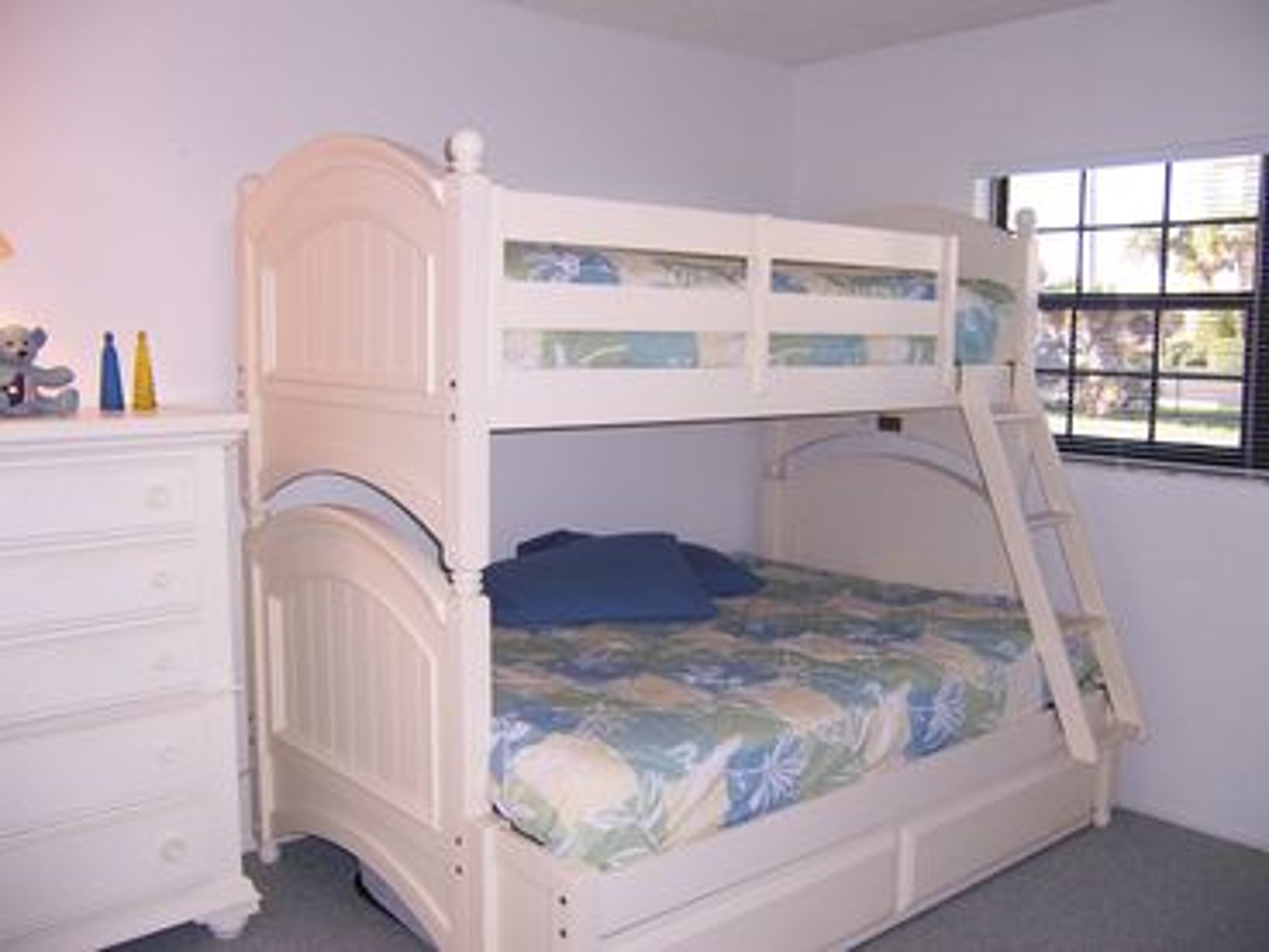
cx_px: 634
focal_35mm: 33
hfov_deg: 55.4
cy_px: 476
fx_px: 1210
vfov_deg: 42.9
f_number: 2.8
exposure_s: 1/60
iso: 80
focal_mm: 5.5
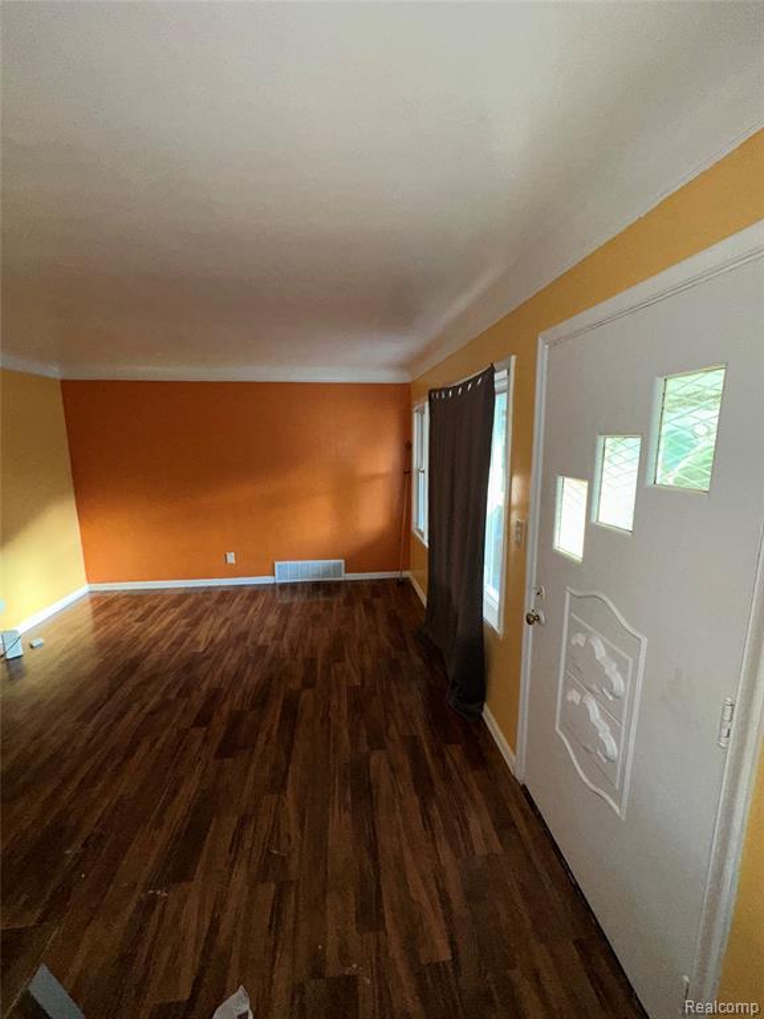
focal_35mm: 14
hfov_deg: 85.7
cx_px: 382
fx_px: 412
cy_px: 510
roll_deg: -1.3
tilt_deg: -8.8
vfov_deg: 102.1
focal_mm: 2.22
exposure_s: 1/60
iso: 200
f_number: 2.2
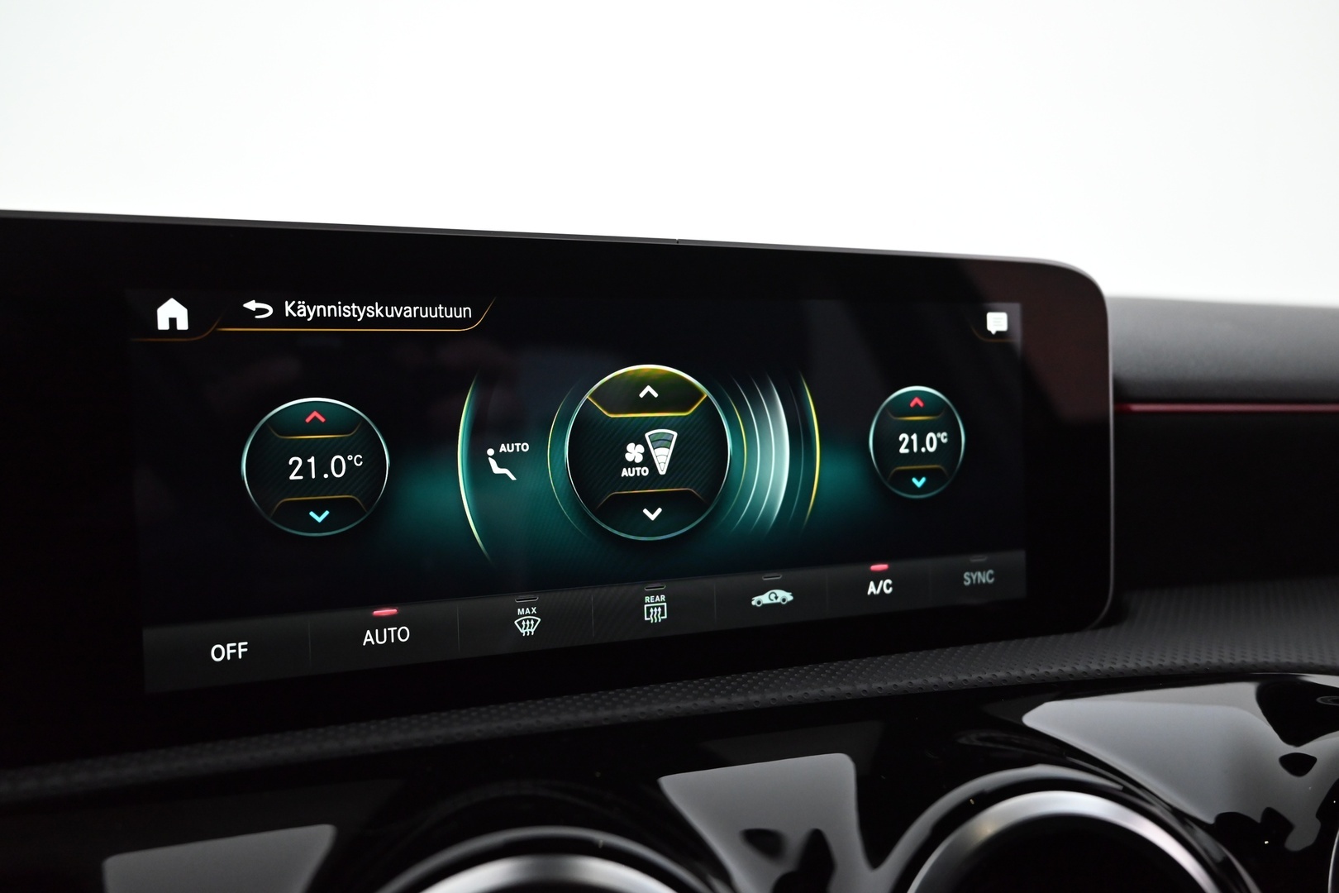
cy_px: 446
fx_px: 893
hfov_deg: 73.7
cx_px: 670
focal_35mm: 24
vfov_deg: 53.1
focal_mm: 24
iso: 3200
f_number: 4
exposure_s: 1/80
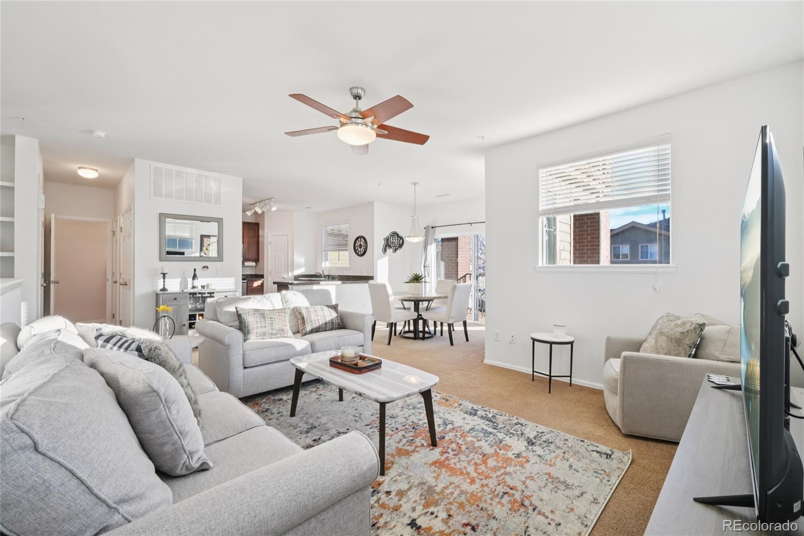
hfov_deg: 100.4
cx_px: 402
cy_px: 268
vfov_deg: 77.3
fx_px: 335
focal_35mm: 15
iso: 800
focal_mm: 10
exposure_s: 1/25
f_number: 8
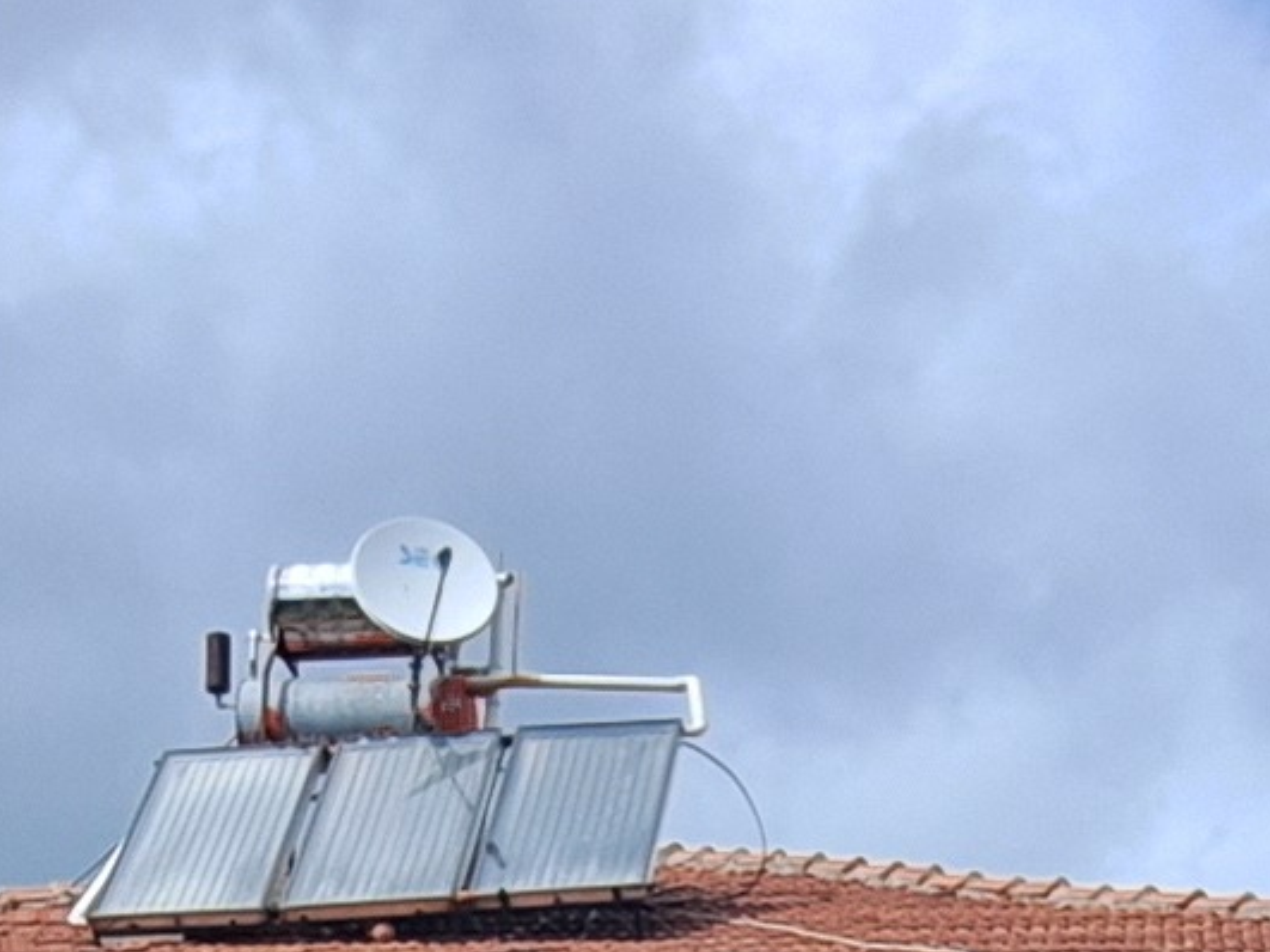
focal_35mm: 98
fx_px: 3595
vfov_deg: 13.7
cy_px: 1629
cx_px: 902
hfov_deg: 19.9
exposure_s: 1/1538
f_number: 2.2
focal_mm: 1.74
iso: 50
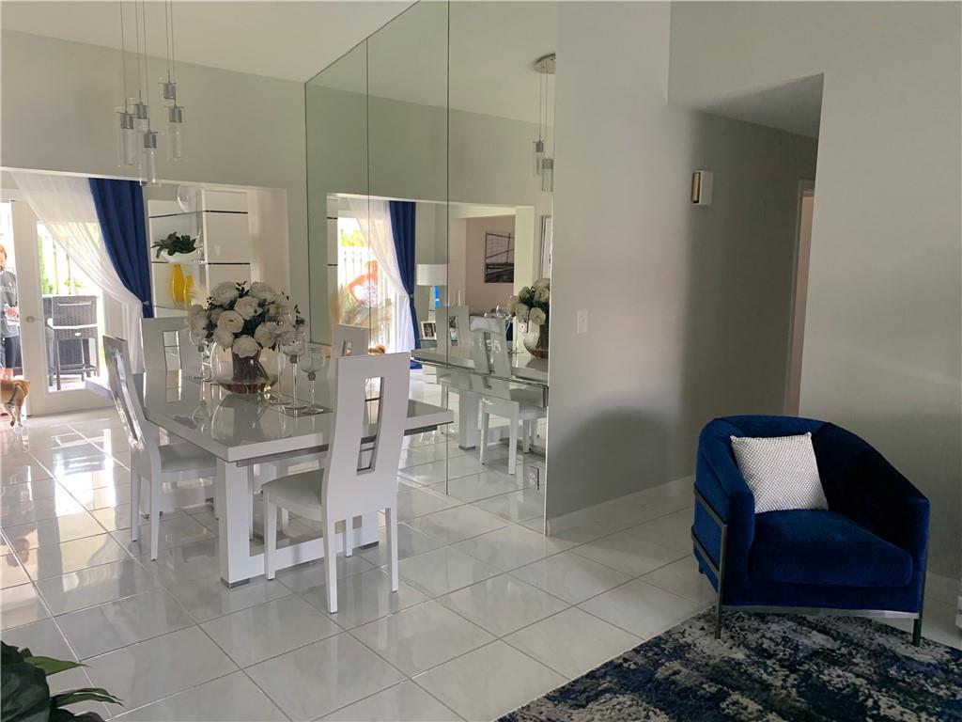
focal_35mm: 26
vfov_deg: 53.1
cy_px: 361
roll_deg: -0.6
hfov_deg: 67.3
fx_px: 723
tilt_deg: -6.2
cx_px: 481
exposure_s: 1/60
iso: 200
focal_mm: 4.25
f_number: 1.8
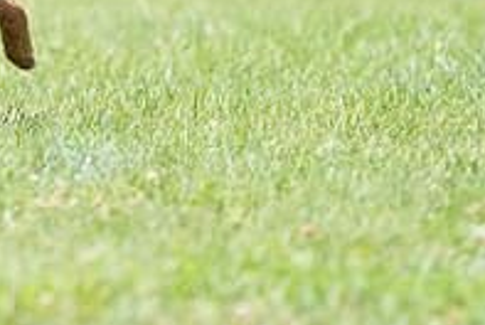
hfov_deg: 2.0
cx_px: -98
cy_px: -144
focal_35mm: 1011
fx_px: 13641
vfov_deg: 1.4
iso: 2000
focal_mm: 344
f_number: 6.3
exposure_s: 1/4000
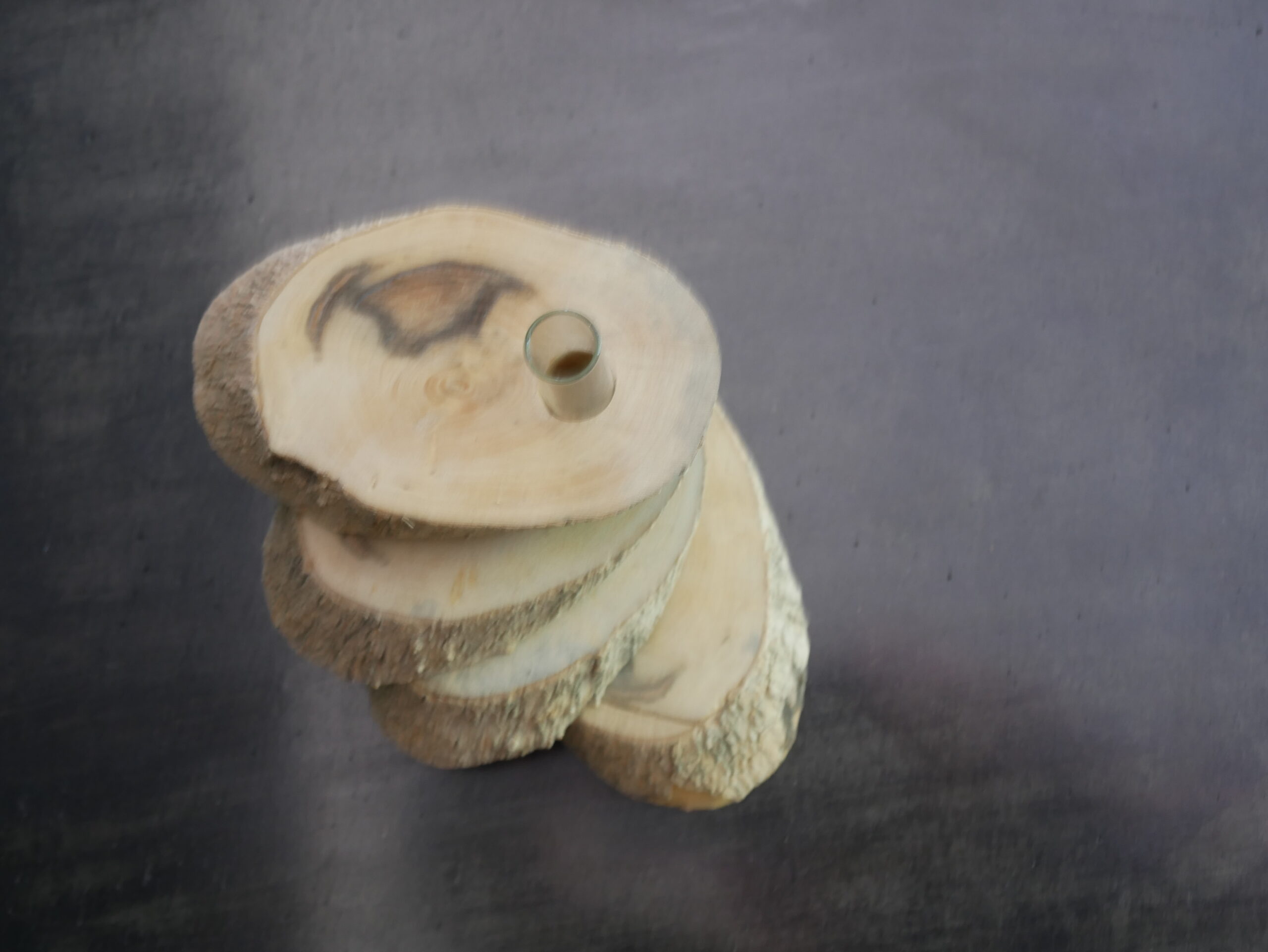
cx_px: 634
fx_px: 1832
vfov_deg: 29.1
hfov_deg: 38.2
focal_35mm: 50
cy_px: 476
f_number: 5.1
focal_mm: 25
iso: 400
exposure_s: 1/5
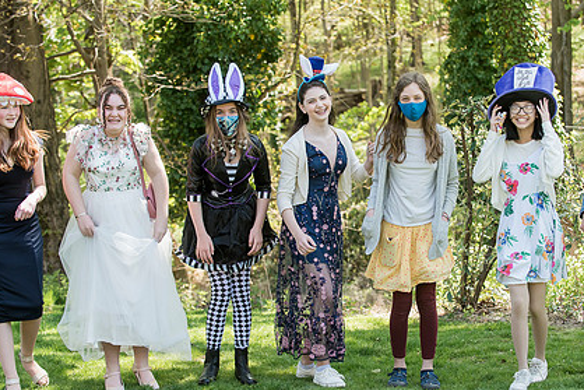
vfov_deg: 13.2
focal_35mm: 104
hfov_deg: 19.6
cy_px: 221
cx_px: 360
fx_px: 1688
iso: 800
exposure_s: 1/1000
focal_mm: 70
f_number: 4
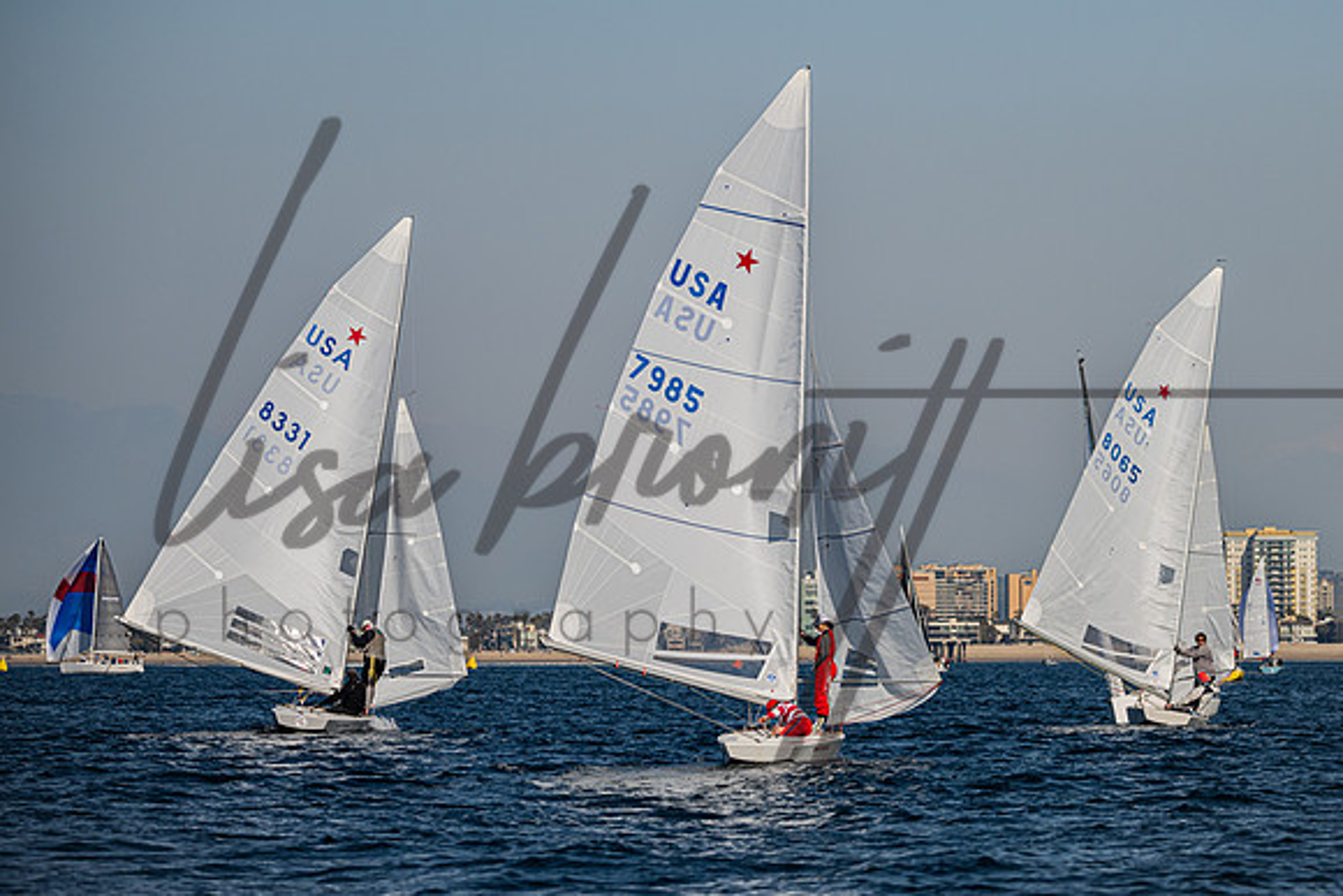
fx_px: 7992
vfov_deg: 6.4
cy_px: 443
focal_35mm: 214
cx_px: 829
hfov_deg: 9.6
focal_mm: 170
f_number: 4.8
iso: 400
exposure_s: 1/5000
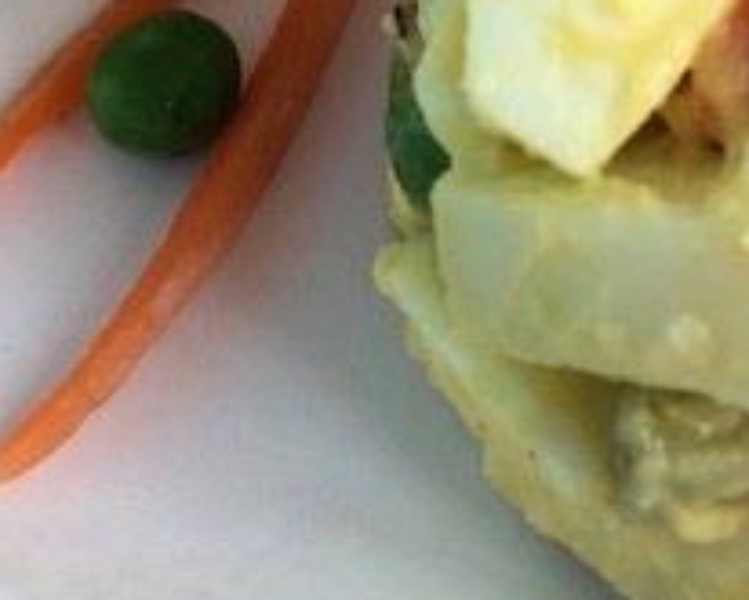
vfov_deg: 16.0
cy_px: -393
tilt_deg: -51.8
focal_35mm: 85
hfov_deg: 21.9
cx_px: 702
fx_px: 1885
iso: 25
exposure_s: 1/30
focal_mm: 3.99
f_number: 1.8
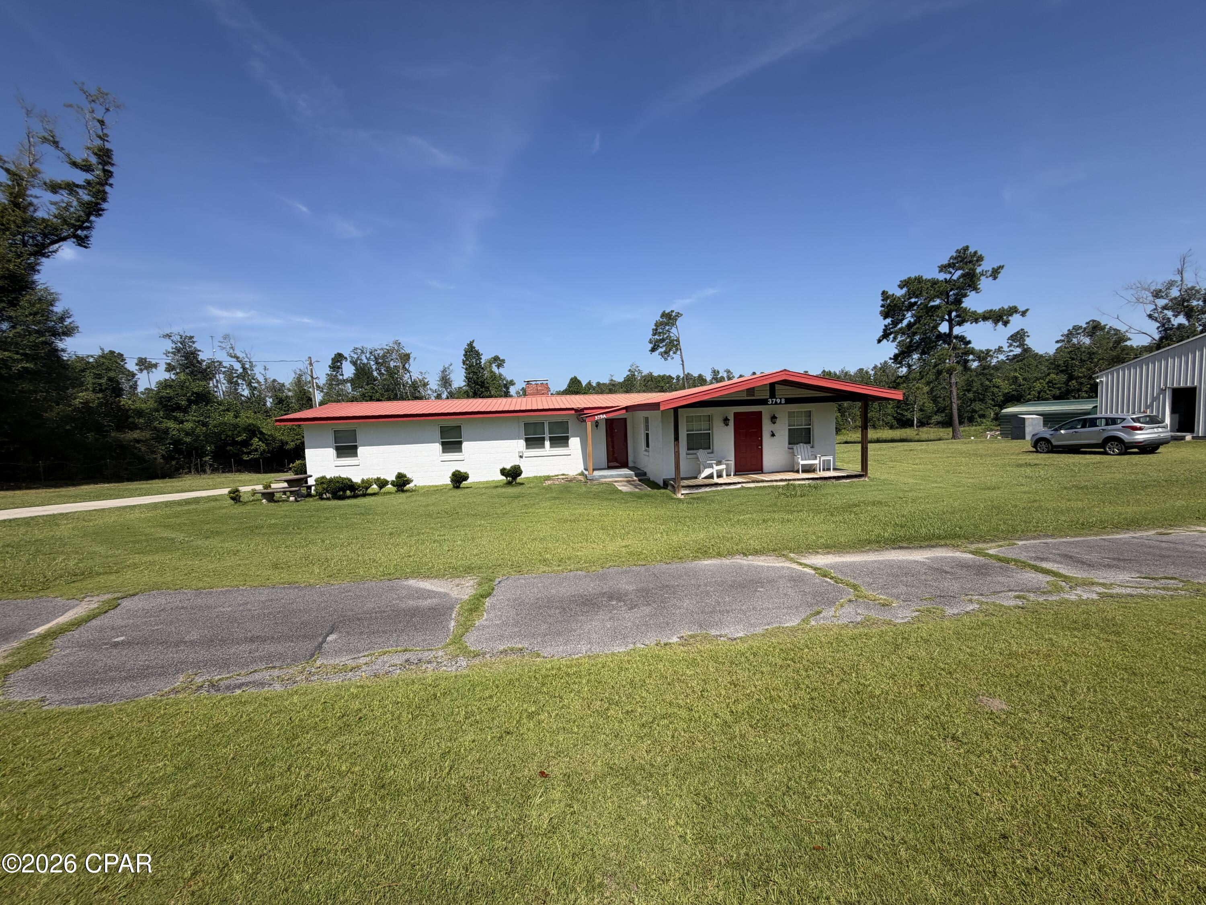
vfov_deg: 85.7
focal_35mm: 14
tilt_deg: -3.2
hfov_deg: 102.1
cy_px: 452
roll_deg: +2.0
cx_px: 603
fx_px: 488
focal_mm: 2.22
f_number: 2.2
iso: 20
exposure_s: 1/789
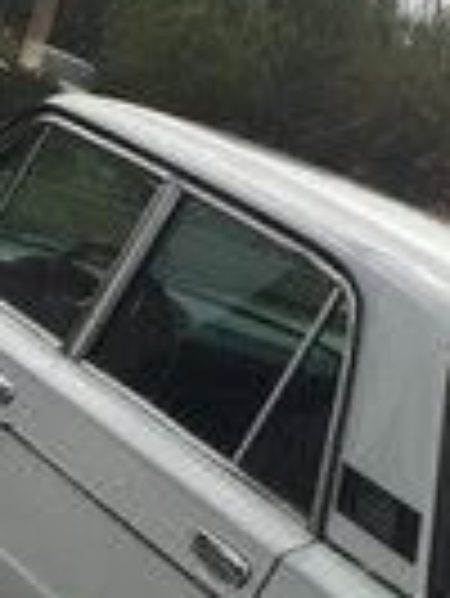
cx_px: 405
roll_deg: -21.4
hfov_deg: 13.6
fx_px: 1869
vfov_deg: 17.4
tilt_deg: -16.4
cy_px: 692
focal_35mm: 108
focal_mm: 4.15
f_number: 2.2
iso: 32
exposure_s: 1/1866
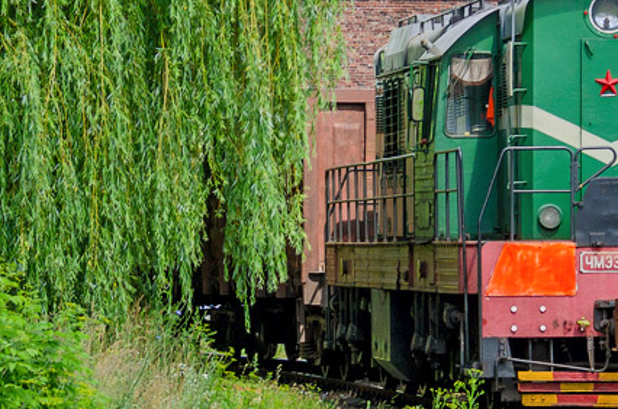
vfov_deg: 4.4
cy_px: 24
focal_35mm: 311
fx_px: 5327
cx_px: 344
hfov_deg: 6.6
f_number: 6.3
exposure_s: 1/500
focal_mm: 68
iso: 125
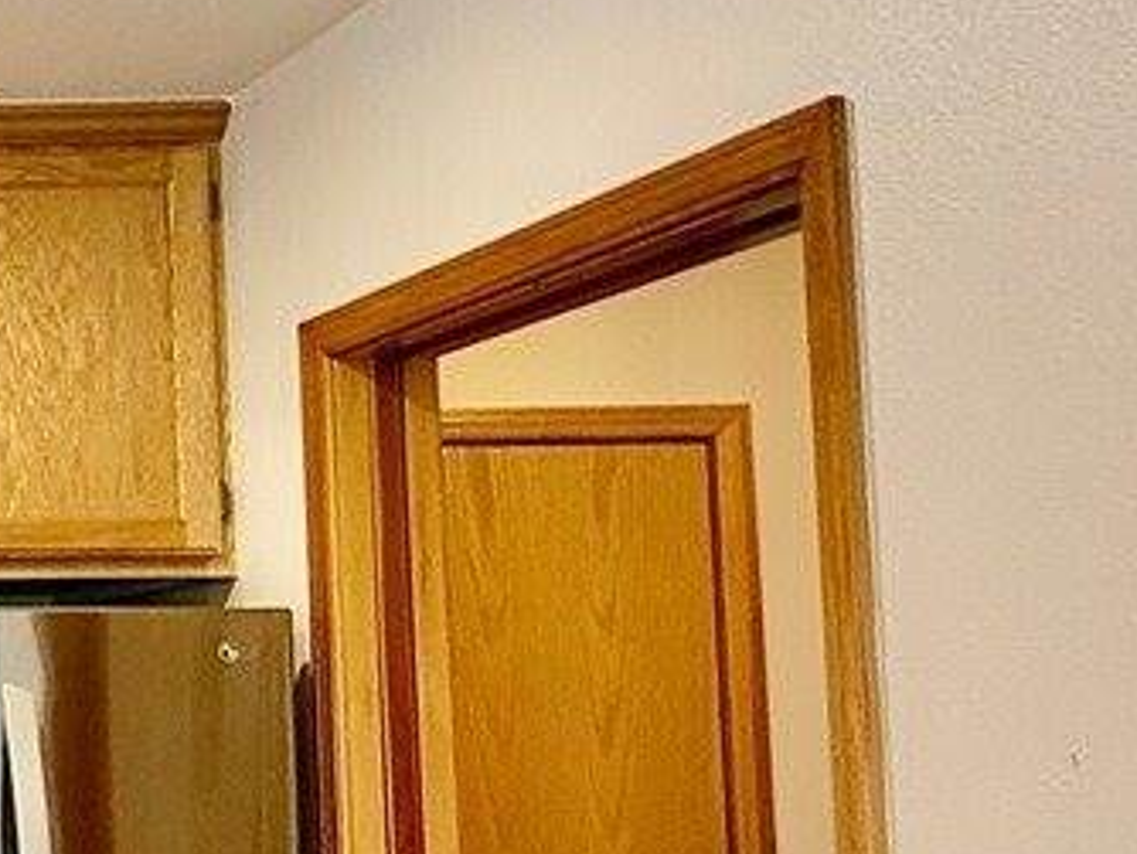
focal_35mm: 67
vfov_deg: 21.8
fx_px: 2202
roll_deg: -0.3
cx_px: -868
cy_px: 626
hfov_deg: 20.8
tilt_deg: +3.1
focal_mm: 2.22
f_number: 2.2
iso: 200
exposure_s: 1/60
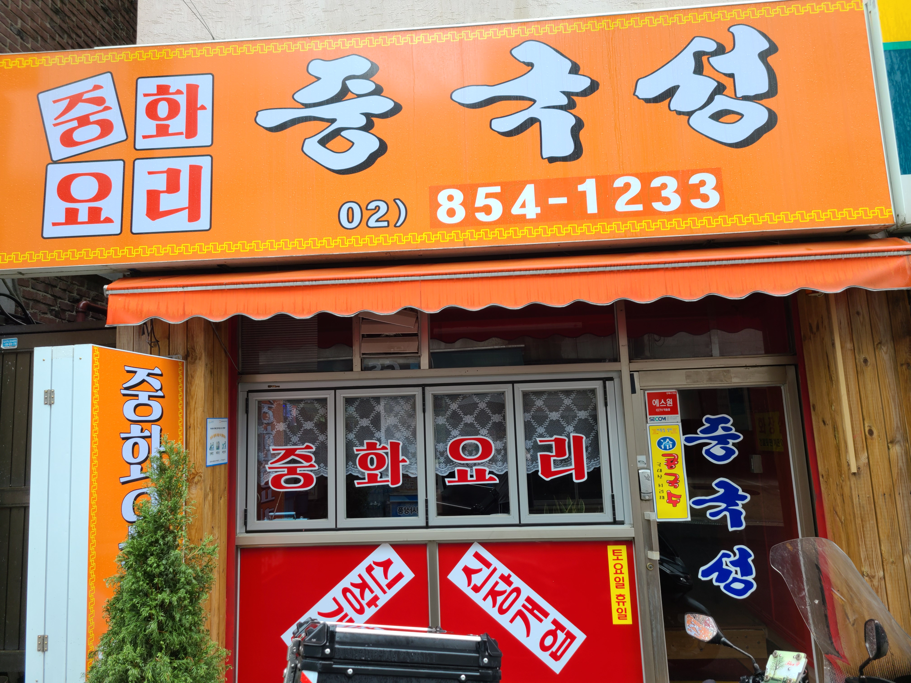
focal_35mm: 26
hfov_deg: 67.3
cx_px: 456
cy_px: 342
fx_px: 684
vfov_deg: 53.1
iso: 40
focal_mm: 5.4
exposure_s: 1/122
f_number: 1.8
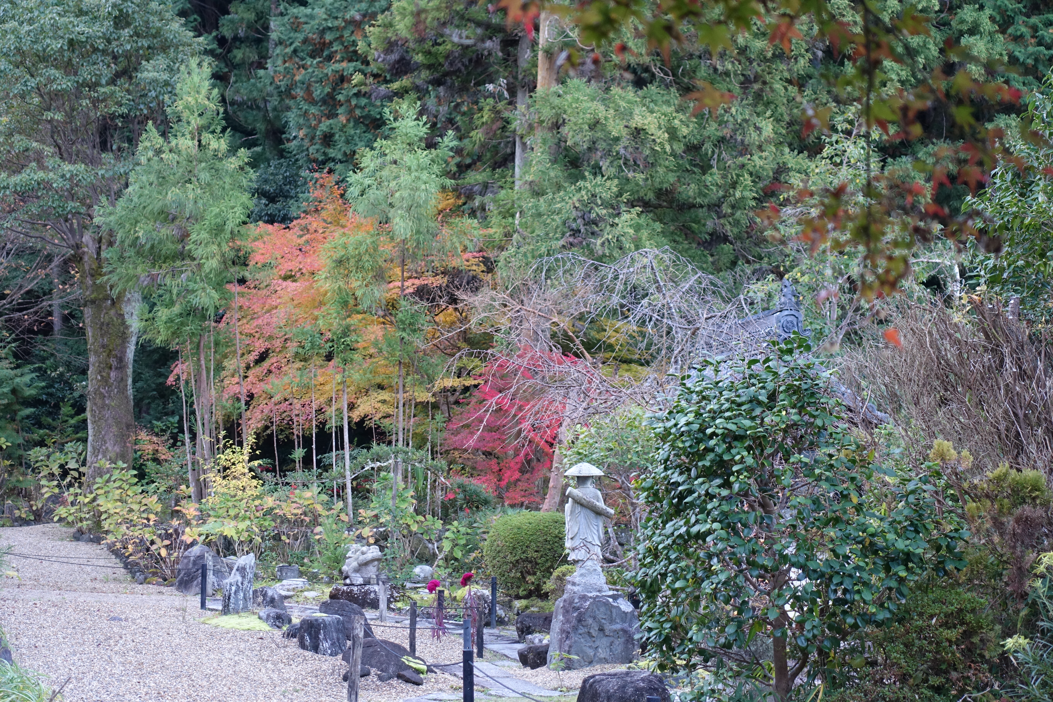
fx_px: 2047
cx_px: 526
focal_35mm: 70
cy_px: 351
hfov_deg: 28.8
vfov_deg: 19.5
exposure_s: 1/80
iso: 400
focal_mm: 25.7
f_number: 2.8
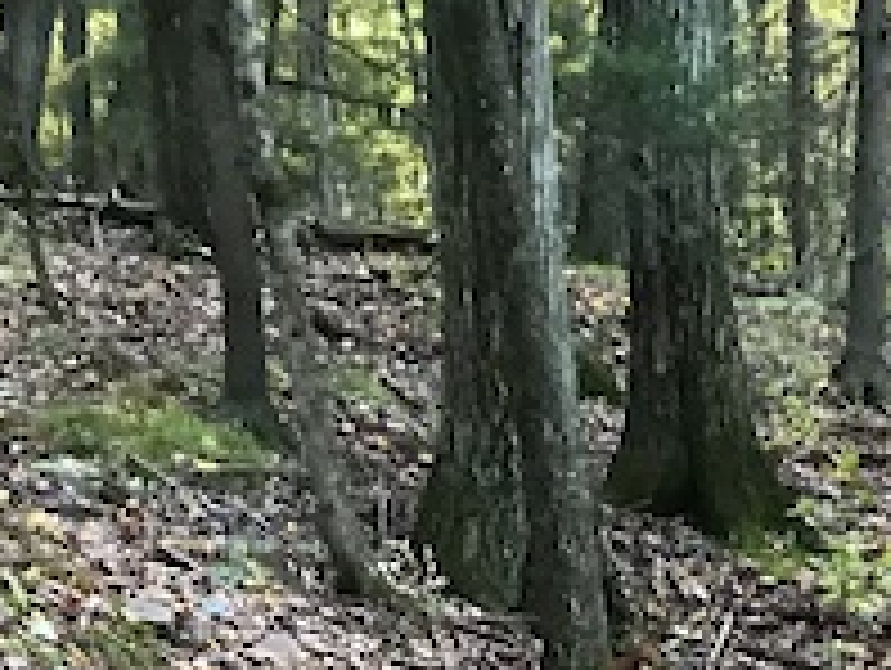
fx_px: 2912
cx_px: 1017
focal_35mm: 113
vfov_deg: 12.0
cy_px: 1241
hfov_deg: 16.8
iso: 32
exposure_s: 1/30
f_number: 1.8
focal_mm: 3.99
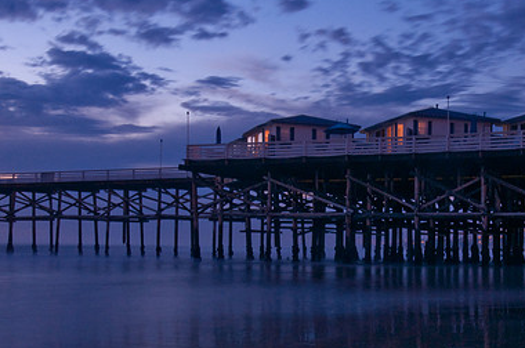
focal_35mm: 55
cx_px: 334
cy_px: 234
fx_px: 801
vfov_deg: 24.4
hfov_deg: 36.1
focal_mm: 24
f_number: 22
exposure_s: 15
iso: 200
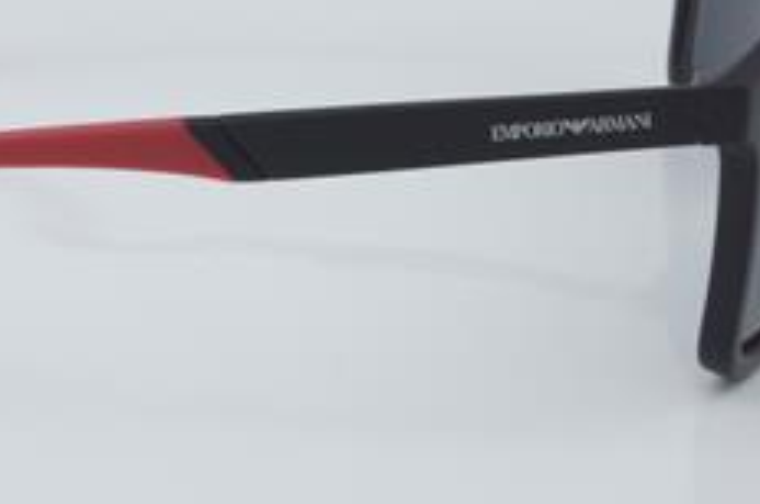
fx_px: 2739
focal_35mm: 130
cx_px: 220
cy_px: 105
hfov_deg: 15.7
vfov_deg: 10.5
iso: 100
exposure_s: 1/4
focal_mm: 50
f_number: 32
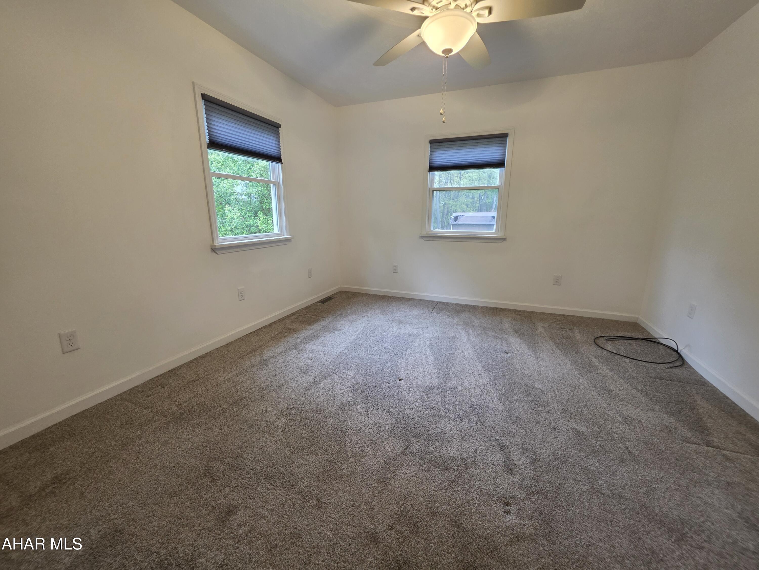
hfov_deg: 106.2
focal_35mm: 13
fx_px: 285
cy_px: 285
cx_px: 380
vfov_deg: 89.9
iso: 320
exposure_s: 1/60
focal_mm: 2.2
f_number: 1.9
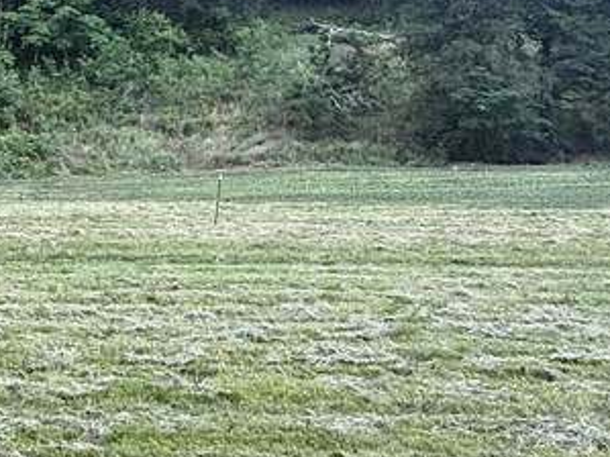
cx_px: -45
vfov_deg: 24.3
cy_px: 163
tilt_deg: -0.6
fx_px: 1057
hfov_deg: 29.4
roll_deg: -1.2
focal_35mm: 60
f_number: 2.2
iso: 64
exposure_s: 1/205
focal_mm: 2.22
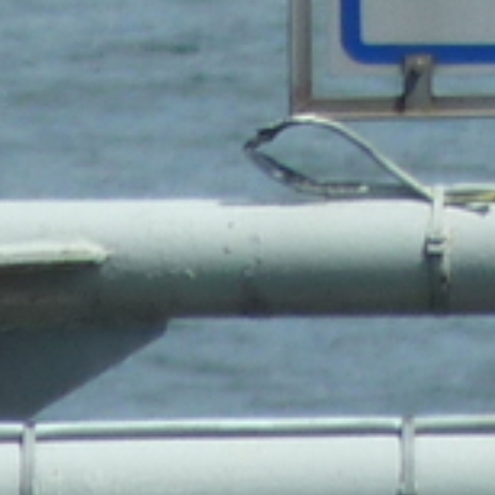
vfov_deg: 0.6
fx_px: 44620
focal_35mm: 2758
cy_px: -807
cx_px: 1347
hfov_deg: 0.6
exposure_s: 1/500
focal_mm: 49.2
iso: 80
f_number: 5.6
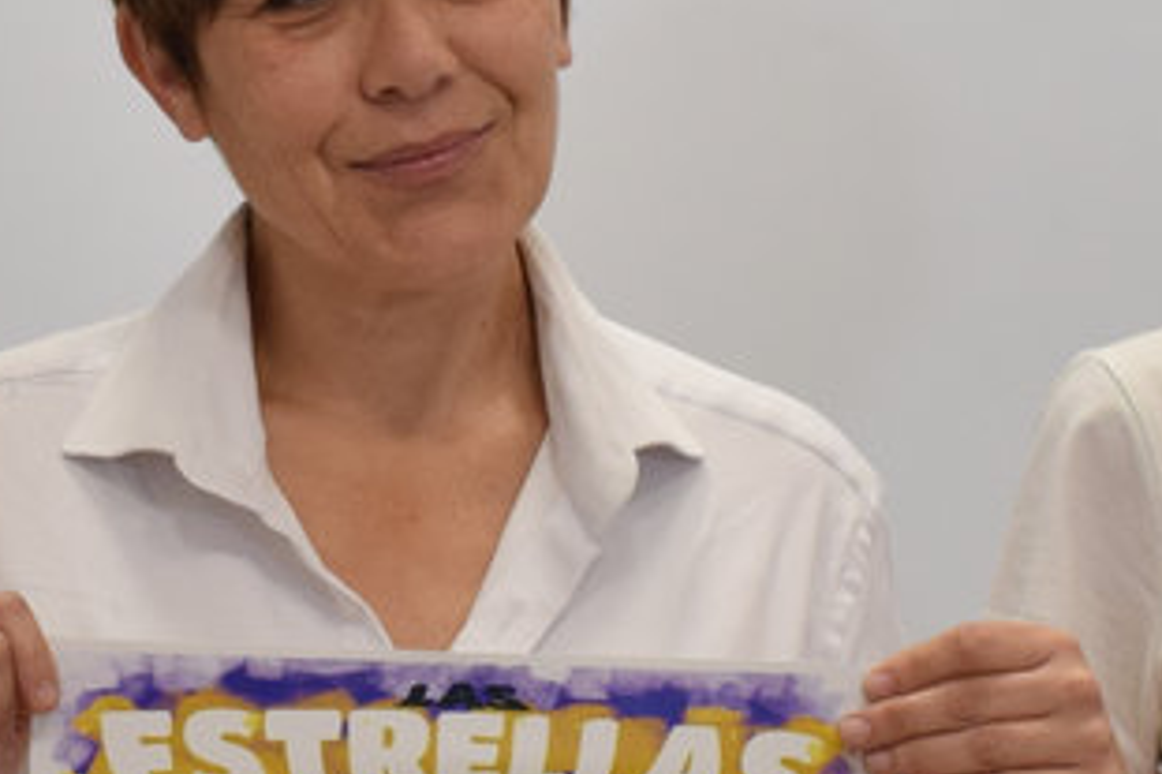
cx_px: 460
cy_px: 456
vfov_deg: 7.6
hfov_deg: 11.4
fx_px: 5794
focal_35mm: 180
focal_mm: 23
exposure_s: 1/60
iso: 400
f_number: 4
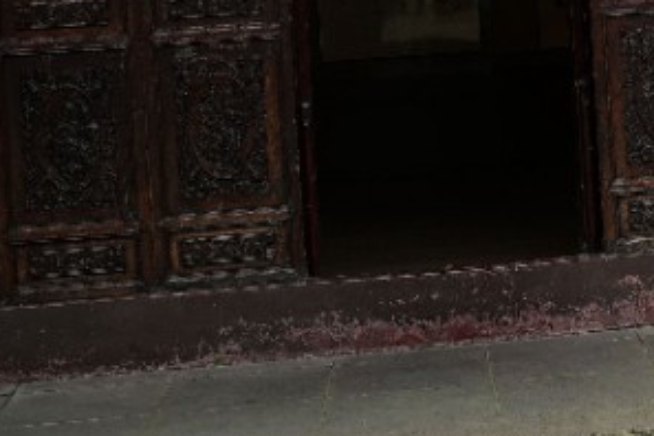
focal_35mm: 118
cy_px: -144
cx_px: 980
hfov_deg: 15.9
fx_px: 2143
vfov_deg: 11.3
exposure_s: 1/200
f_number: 3.5
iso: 100
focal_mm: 25
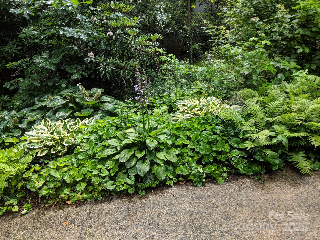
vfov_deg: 51.4
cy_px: 120
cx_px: 160
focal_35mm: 27
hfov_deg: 65.3
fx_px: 250
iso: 51
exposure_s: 1/252
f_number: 1.8
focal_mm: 4.44
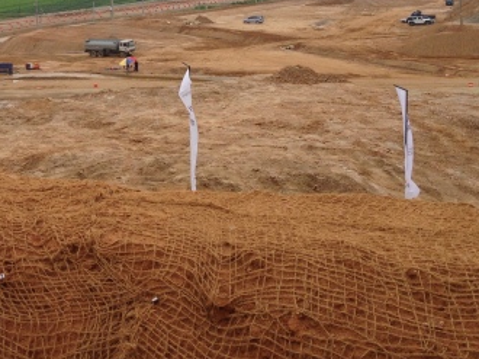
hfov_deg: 29.5
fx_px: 899
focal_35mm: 65
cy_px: 21
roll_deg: -0.7
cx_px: 144
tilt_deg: -5.2
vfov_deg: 21.9
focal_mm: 4.12
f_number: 2.4
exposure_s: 1/1748
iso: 50
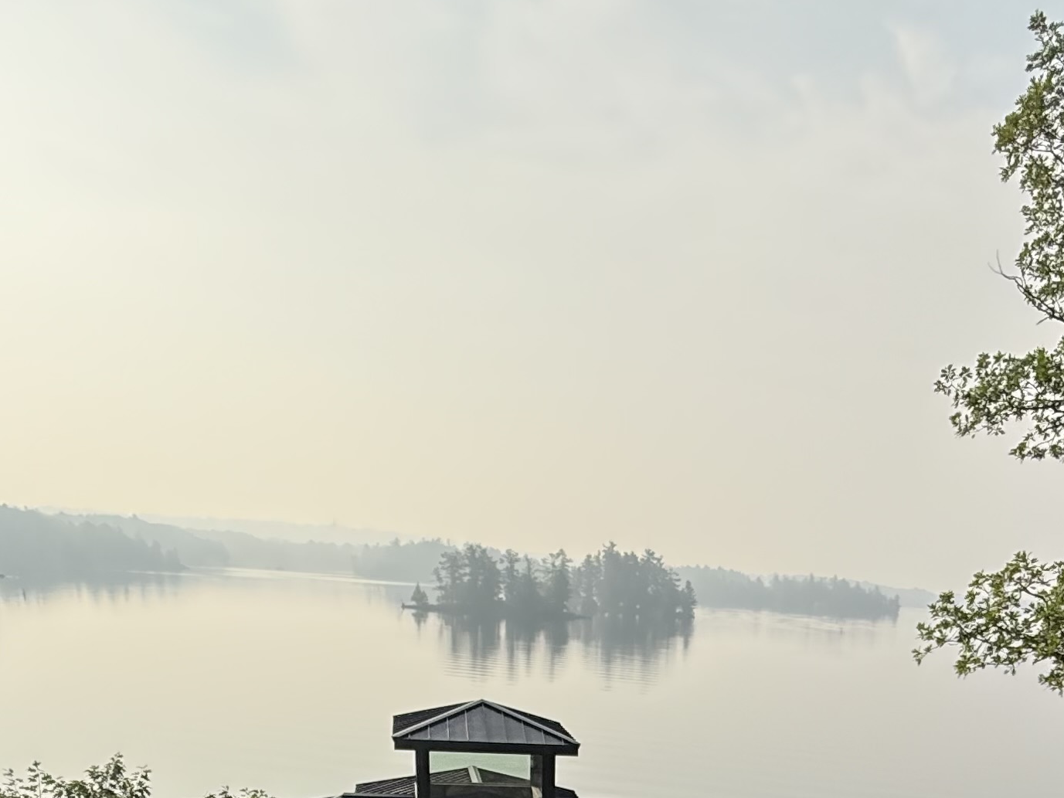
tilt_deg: -21.7
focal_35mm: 41
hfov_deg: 44.8
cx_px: 741
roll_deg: -4.3
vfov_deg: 27.9
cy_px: 1083
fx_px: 1260
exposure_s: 1/1001
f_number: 2.2
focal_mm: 2.22
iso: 50
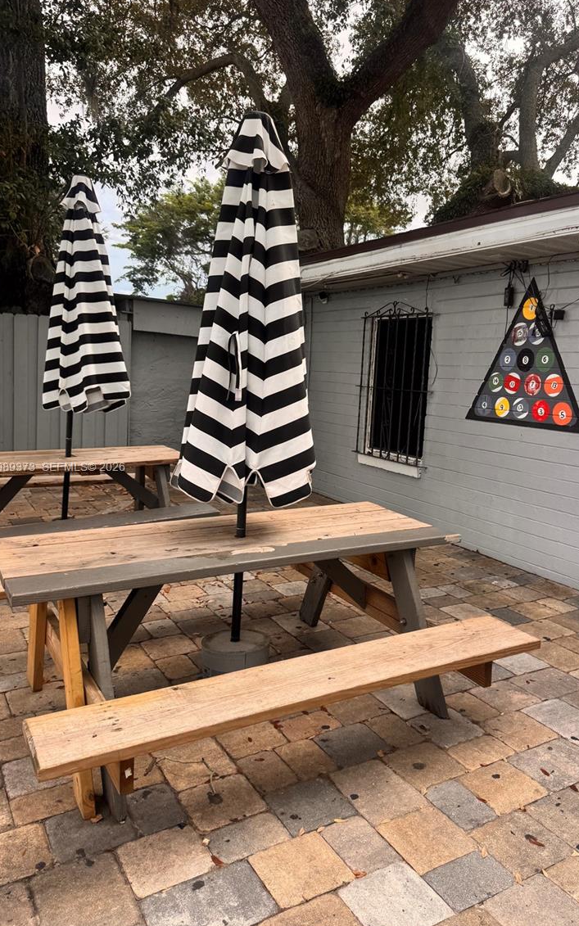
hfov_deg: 45.8
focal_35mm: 27
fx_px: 682
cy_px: 468
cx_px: 342
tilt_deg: -7.5
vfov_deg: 68.4
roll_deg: -3.2
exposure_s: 1/621
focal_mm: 6.76
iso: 80
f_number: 1.78
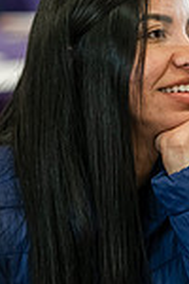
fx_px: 2890
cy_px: 81
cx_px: 130
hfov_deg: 3.7
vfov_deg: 5.6
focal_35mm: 367
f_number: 3.2
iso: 1600
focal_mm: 122
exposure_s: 1/200
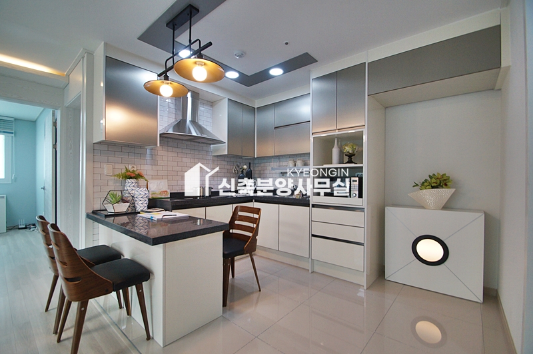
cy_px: 177
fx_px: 222
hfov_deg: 100.4
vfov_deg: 77.2
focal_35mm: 15
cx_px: 266
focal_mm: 10
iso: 800
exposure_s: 1/200
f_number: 4
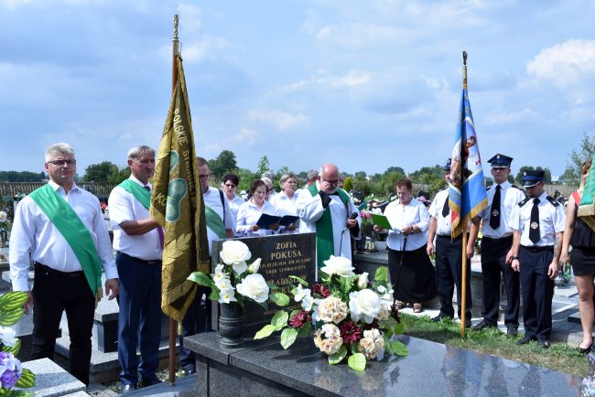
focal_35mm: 35
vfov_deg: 37.9
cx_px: 298
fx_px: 579
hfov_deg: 54.4
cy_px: 198
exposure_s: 1/100
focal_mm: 35
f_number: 13
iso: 100
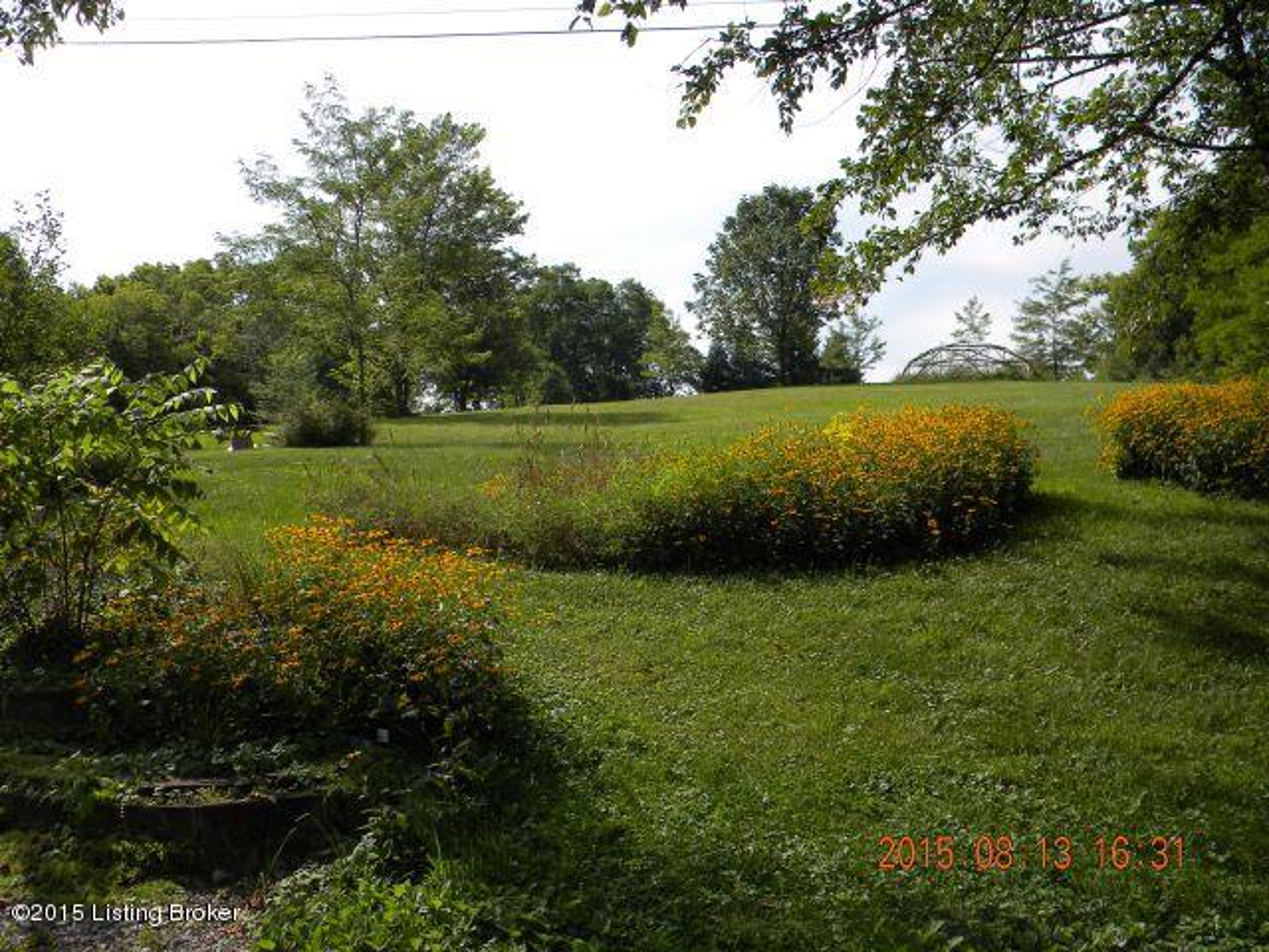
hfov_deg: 51.4
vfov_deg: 39.7
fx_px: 1320
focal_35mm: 36
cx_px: 634
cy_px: 476
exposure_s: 1/838
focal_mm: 6.4
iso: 80
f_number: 3.7
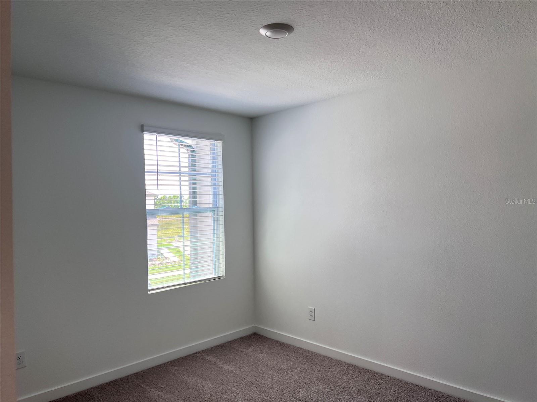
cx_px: 268
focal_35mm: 26
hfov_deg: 67.3
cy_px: 201
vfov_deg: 53.1
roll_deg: +0.6
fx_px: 403
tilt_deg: +0.9
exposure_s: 1/148
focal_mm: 5.7
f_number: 1.5
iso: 64
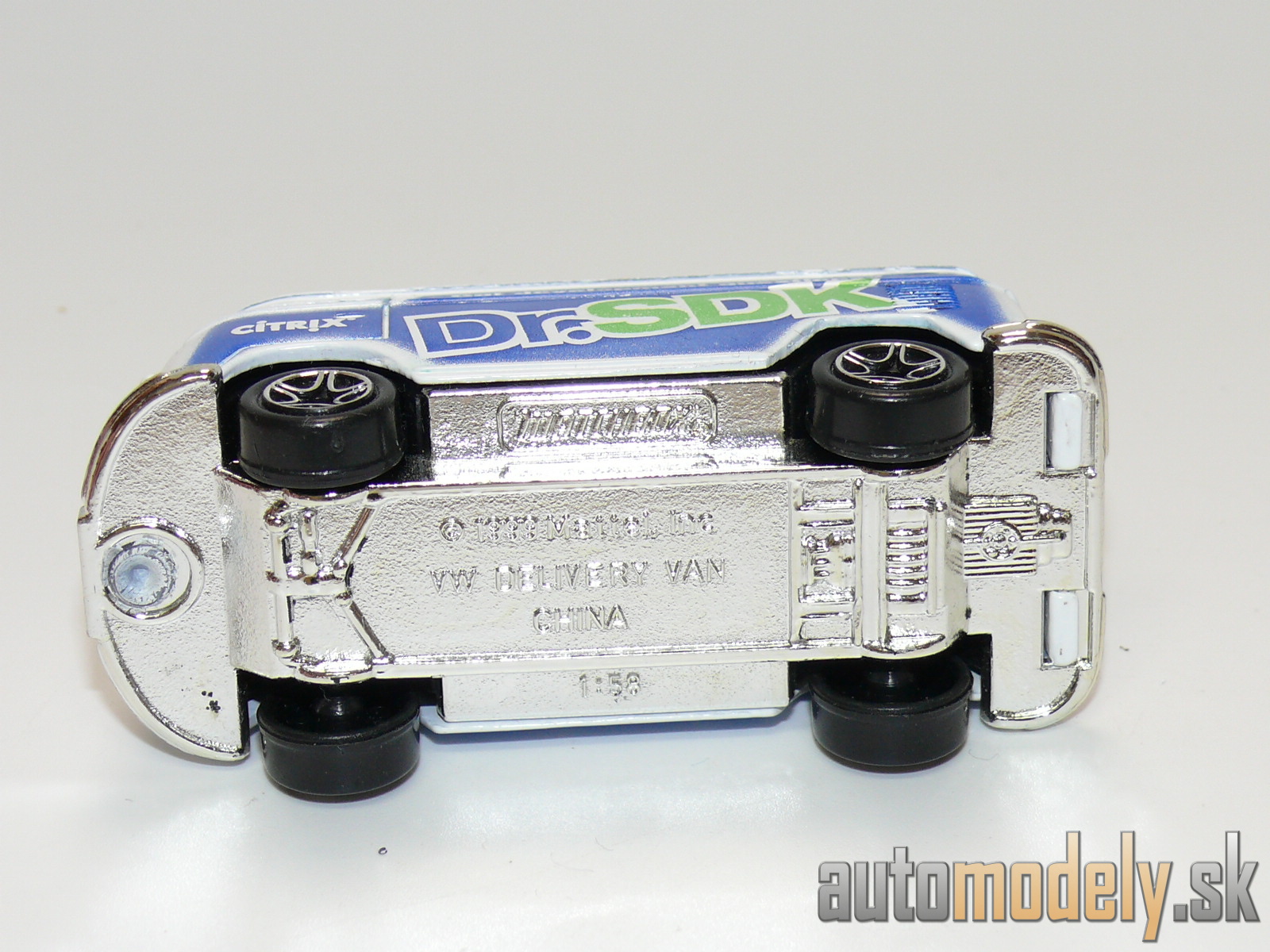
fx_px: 3742
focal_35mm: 102
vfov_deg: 14.5
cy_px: 476
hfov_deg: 19.3
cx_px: 635
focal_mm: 13.3
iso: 100
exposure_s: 1/30
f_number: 4
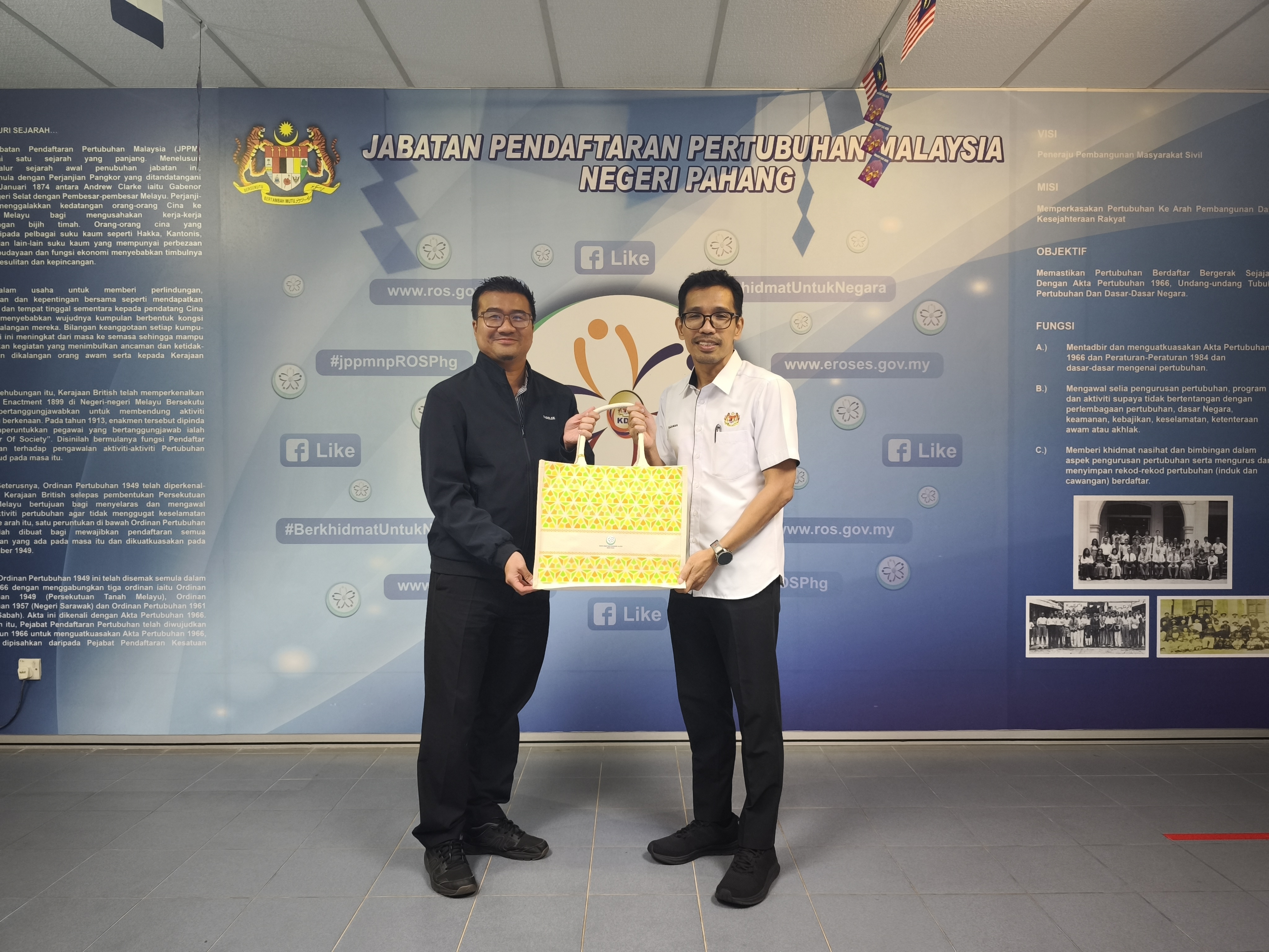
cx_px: 634
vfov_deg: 58.9
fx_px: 843
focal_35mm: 23
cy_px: 476
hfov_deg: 73.9
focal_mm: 6.57
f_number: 1.6
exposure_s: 1/50
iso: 400
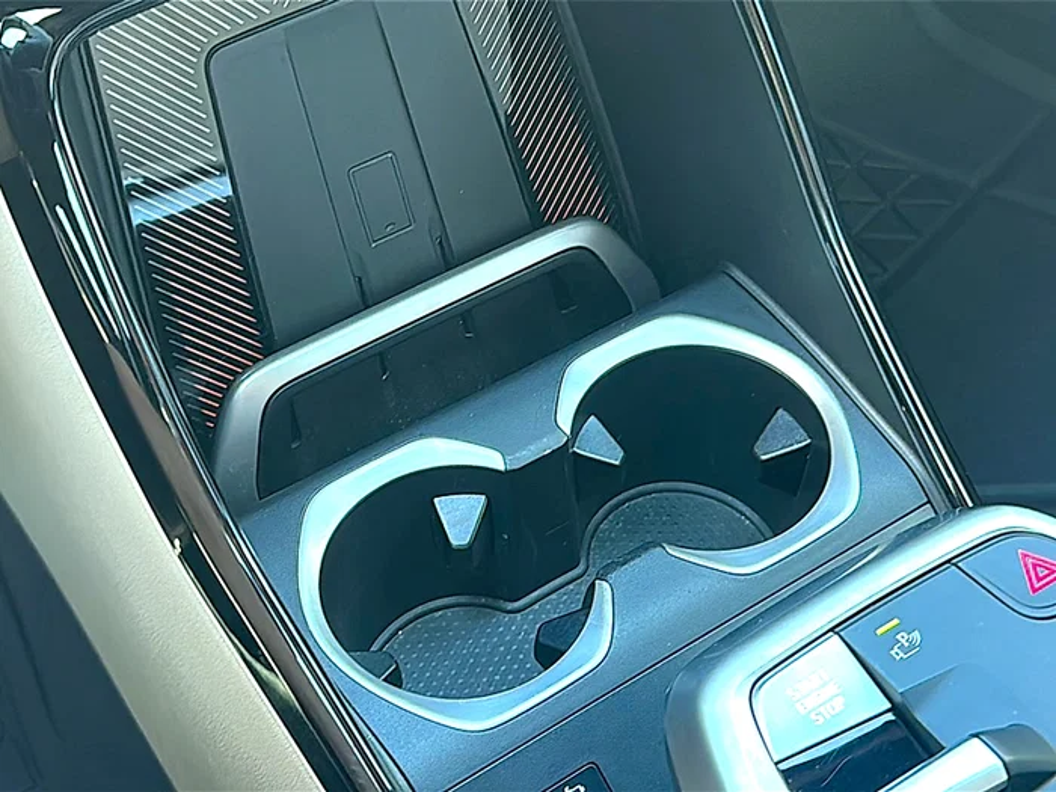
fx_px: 1312
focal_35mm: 43
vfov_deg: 33.6
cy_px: 396
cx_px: 528
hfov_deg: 43.9
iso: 200
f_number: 1.78
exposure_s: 1/80
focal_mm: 6.86
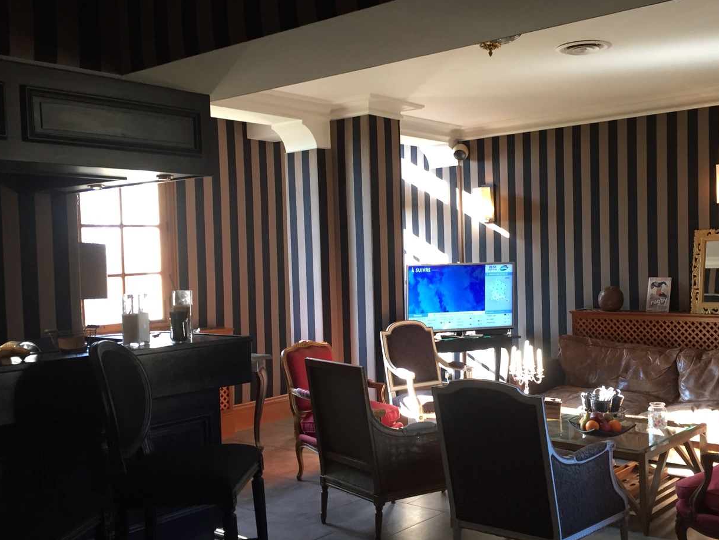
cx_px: 445
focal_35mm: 38
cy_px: 286
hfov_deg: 48.6
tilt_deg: -1.1
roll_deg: +1.5
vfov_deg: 37.7
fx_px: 789
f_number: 2.2
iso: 80
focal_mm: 4.15
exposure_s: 1/33
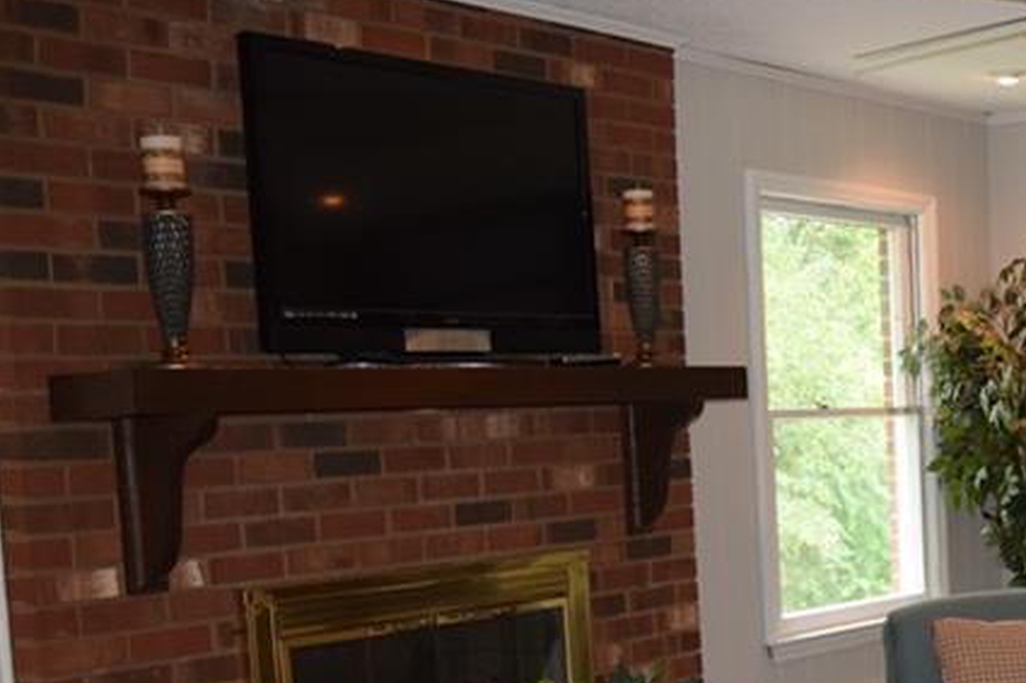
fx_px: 1852
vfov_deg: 20.5
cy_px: 613
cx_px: 1115
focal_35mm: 65
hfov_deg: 28.3
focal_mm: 18
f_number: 4
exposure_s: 1/60
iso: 800
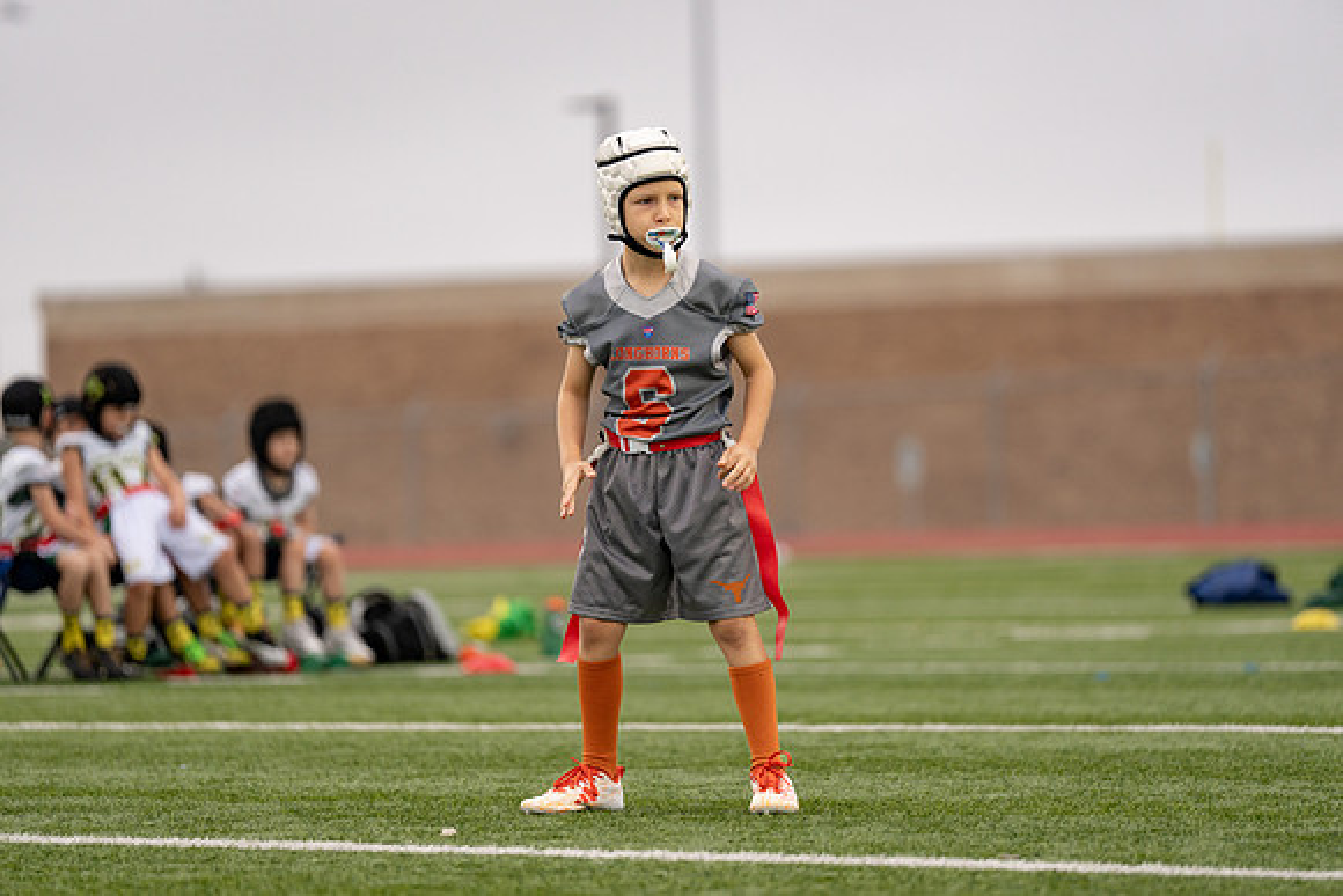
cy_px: 448
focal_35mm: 200
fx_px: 7463
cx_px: 672
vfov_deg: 6.9
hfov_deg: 10.3
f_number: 2.8
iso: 640
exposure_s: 1/1000
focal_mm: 200
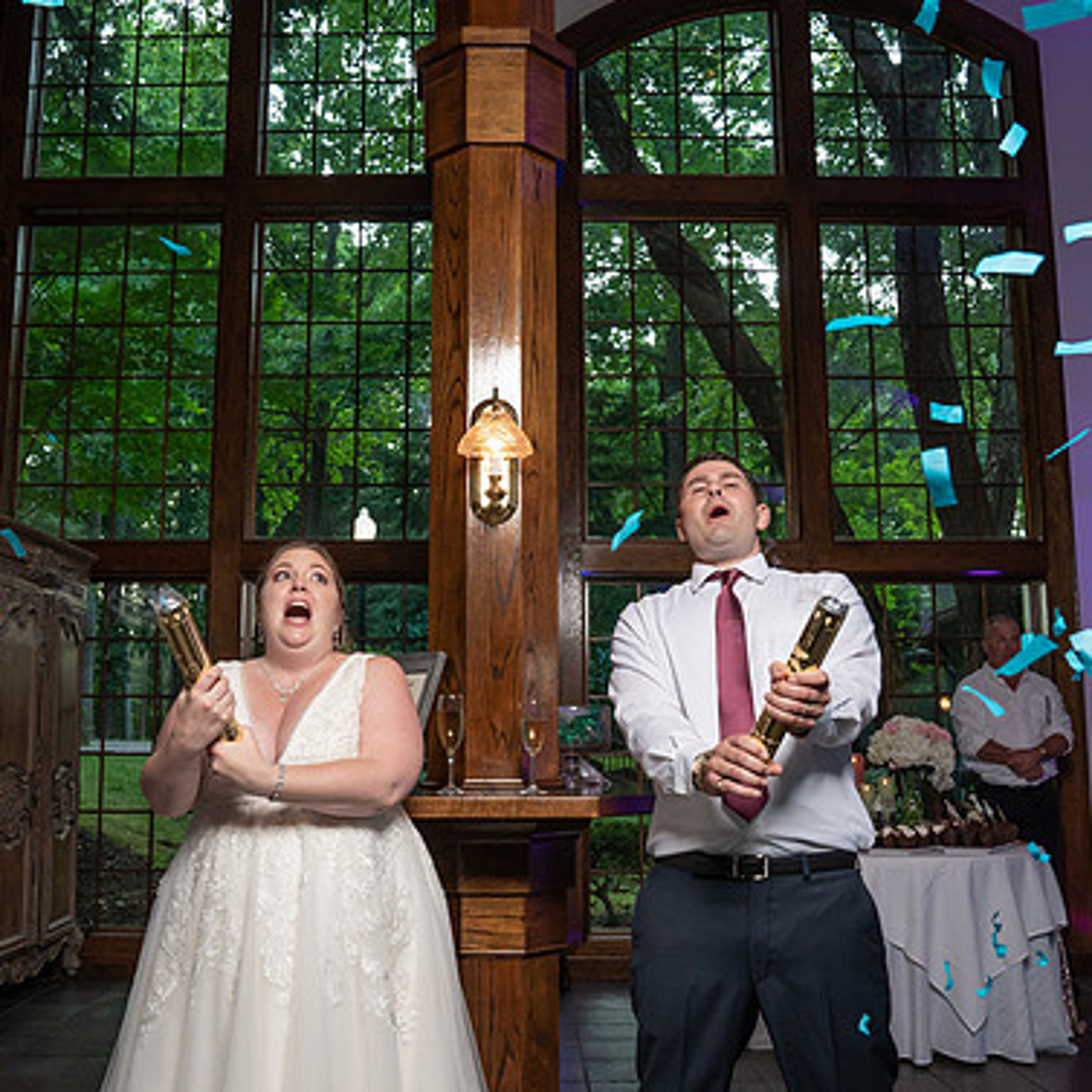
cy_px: 555
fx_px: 1249
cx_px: 501
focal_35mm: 35
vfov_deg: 47.2
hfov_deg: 47.2
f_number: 5.6
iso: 2000
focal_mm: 26
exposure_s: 1/200
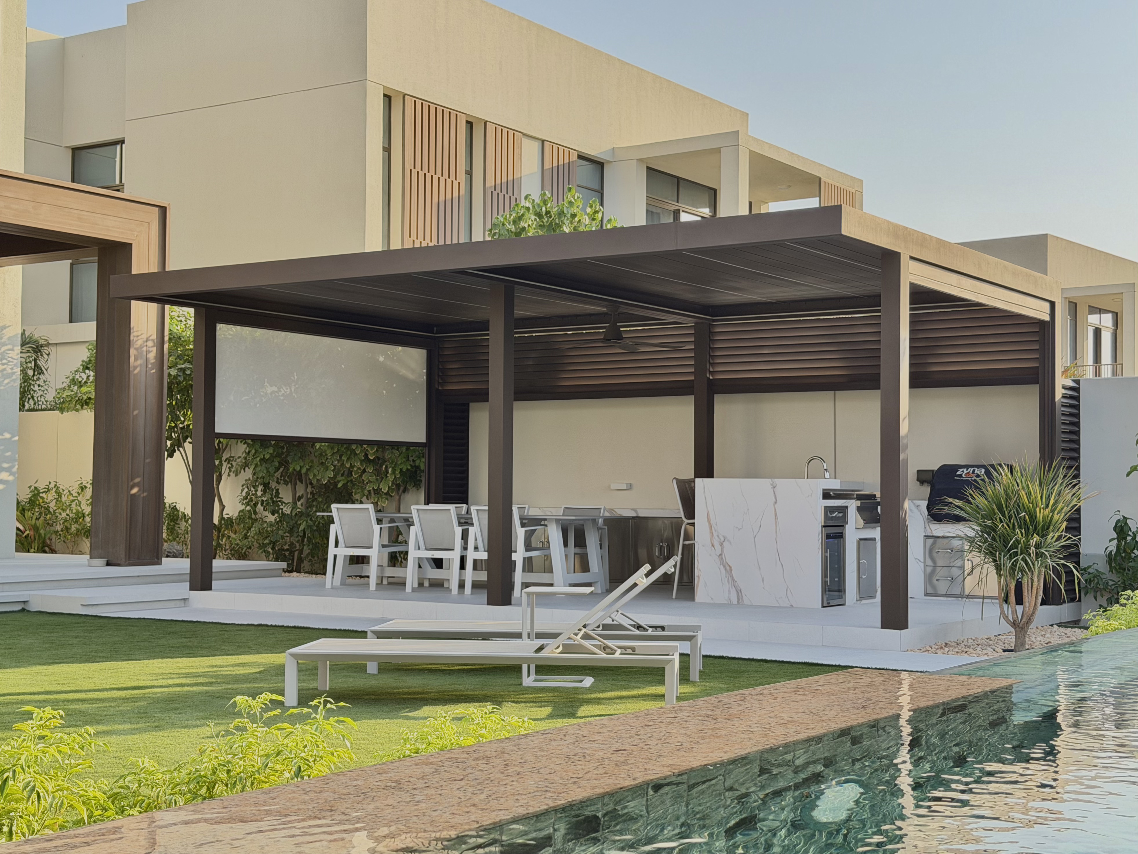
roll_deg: +0.0
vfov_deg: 30.3
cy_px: 427
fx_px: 1578
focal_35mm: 48
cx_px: 569
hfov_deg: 39.7
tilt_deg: +1.8
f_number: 1.78
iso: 100
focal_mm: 6.76
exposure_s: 1/747
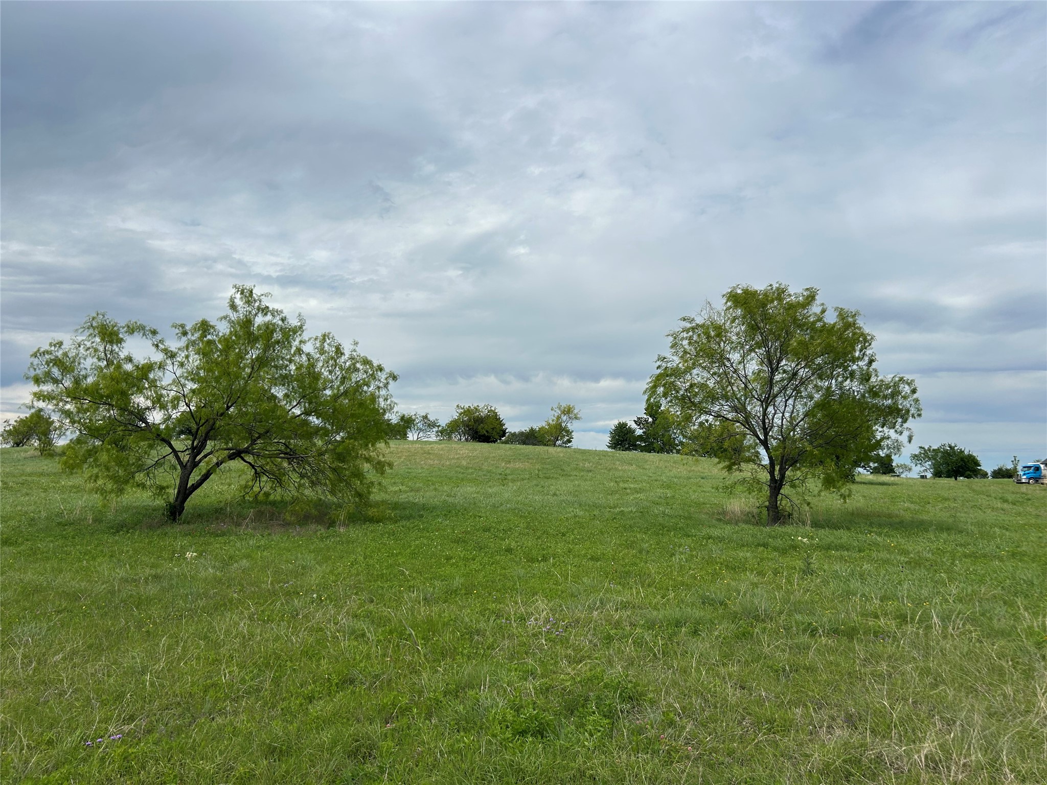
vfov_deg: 53.1
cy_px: 392
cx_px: 524
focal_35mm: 26
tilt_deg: +7.6
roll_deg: -0.4
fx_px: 786
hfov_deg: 67.3
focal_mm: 5.7
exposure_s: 1/9434
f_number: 1.5
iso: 50
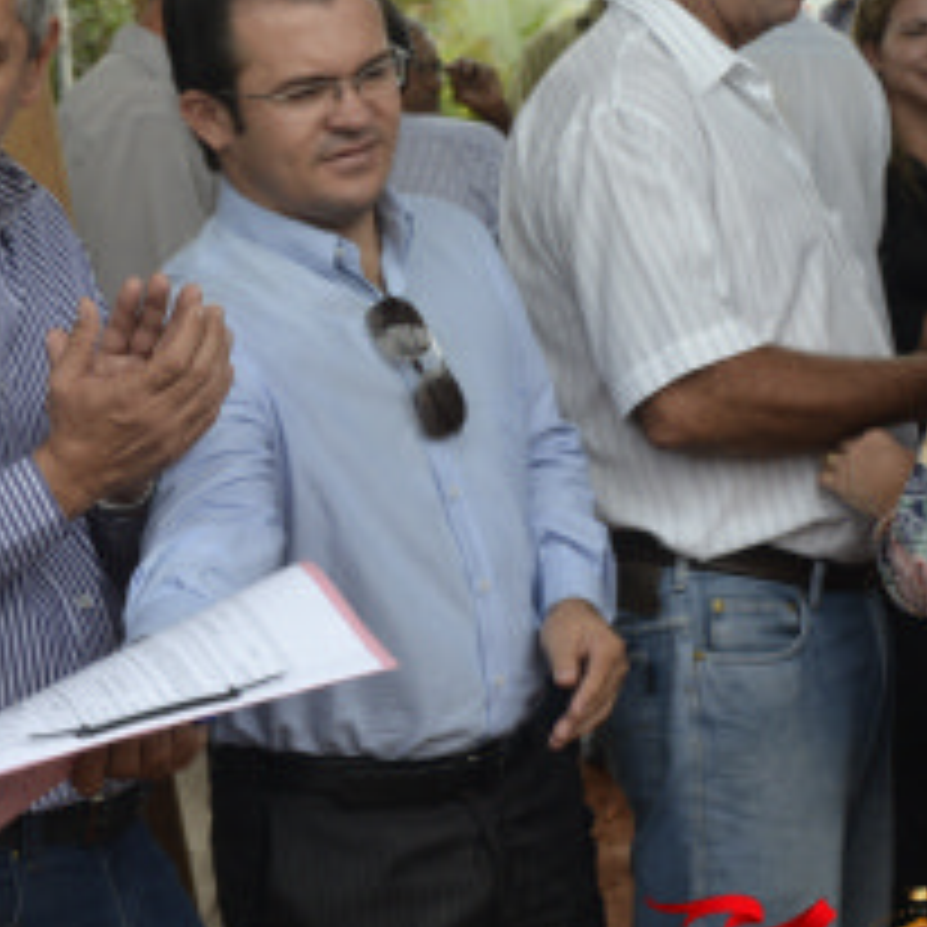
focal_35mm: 99
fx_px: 2999
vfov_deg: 17.6
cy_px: 448
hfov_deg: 17.4
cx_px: 153
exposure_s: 1/160
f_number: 6.3
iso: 100
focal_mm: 32
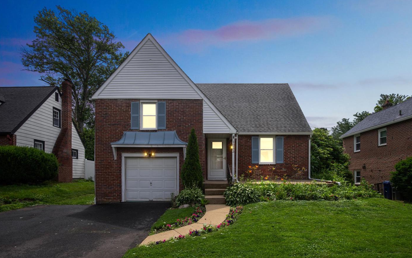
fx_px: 236
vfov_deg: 57.2
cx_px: 210
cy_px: 136
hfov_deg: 82.3
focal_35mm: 21
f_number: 14
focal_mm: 20
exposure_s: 1/60
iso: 64
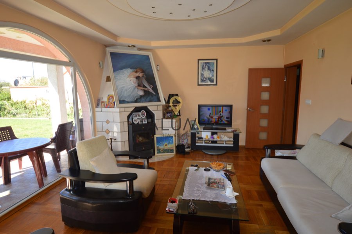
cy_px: 117
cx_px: 176
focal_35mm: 20
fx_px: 190
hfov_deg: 85.5
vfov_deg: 63.1
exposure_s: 1/125
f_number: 4
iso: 160
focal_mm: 13
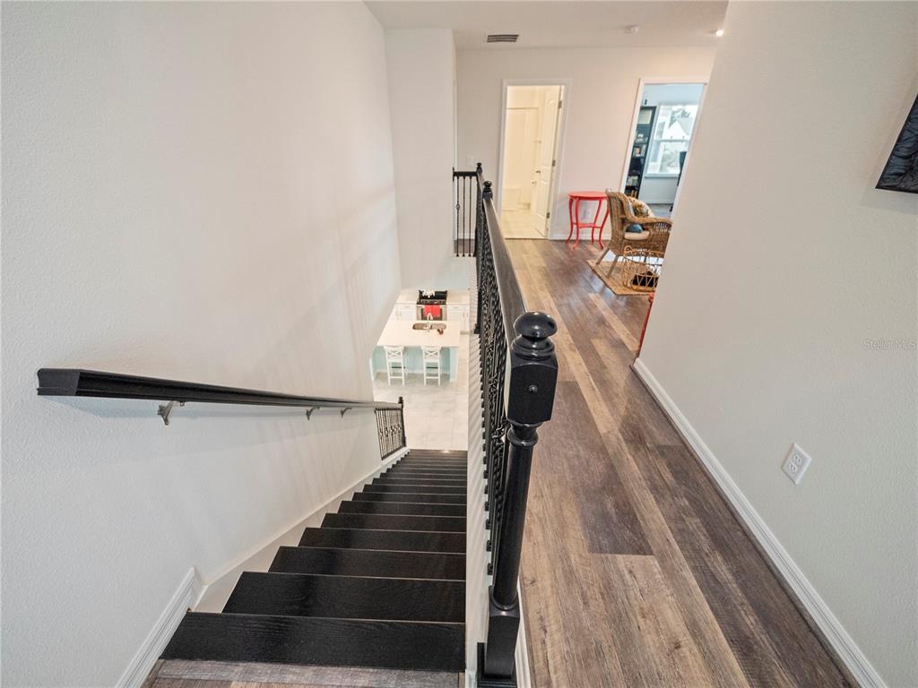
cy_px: 344
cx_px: 459
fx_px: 371
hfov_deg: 102.1
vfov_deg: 85.7
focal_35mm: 14
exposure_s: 1/60
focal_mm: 7
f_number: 4
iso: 1250
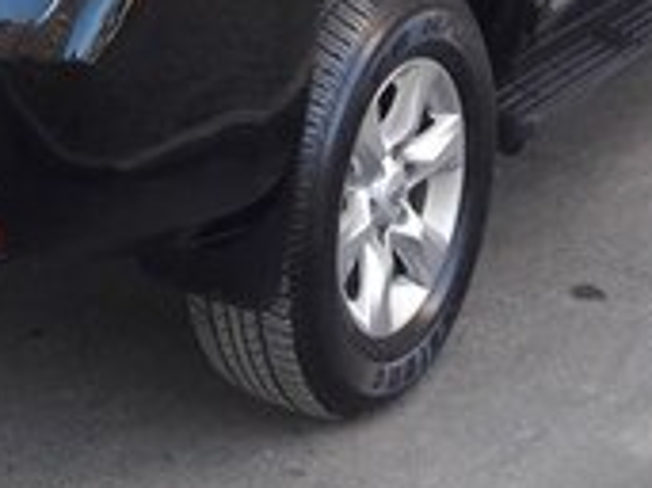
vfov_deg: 12.7
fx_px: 2033
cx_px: 76
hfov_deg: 18.0
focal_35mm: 108
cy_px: -318
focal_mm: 3.7
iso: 50
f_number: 1.9
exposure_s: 1/100
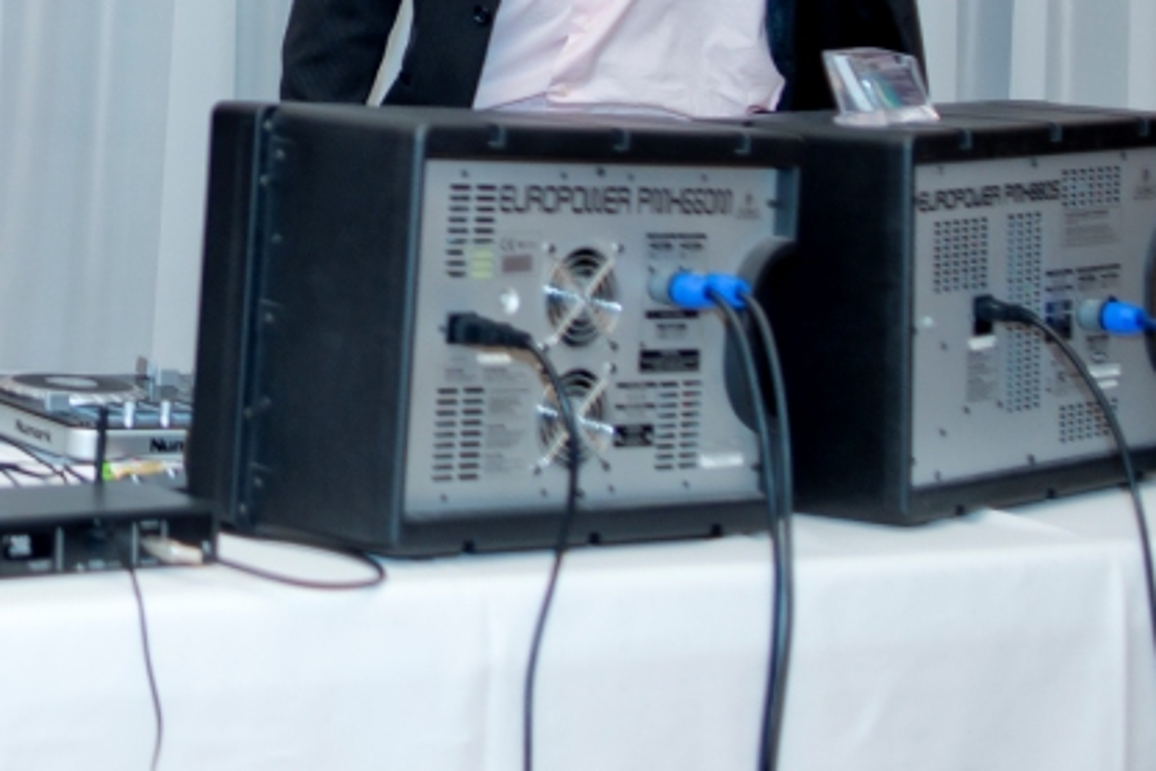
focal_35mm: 86
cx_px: 202
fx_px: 2761
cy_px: 18
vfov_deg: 15.6
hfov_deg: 23.2
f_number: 2.8
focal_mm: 35
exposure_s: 1/320
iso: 400
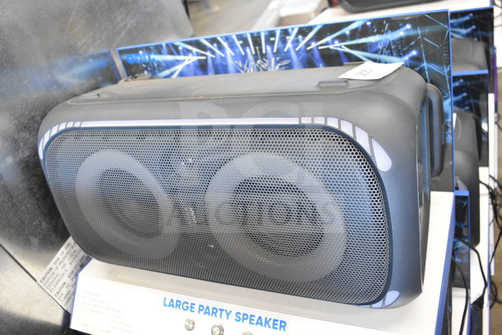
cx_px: 251
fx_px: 460
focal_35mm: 33
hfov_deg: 57.2
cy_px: 168
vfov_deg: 40.0
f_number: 3.8
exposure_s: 1/40
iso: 2800
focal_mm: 22
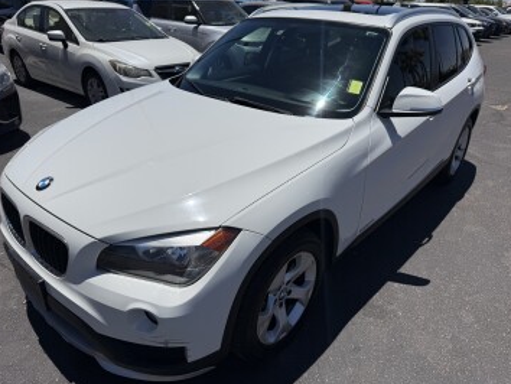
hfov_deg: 69.4
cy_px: 196
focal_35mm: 25
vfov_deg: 54.9
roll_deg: -3.0
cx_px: 252
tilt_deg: -27.0
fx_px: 369
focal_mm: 6.76
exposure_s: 1/14286
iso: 80
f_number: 1.78
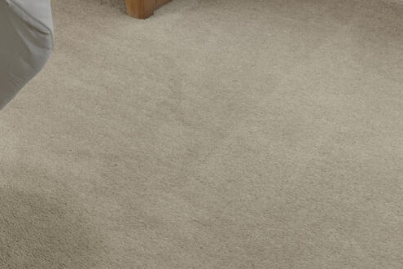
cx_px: -361
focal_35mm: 97
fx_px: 1086
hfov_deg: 16.7
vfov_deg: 10.9
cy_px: -463
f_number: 8
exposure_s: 1/1.25
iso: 100
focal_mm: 16
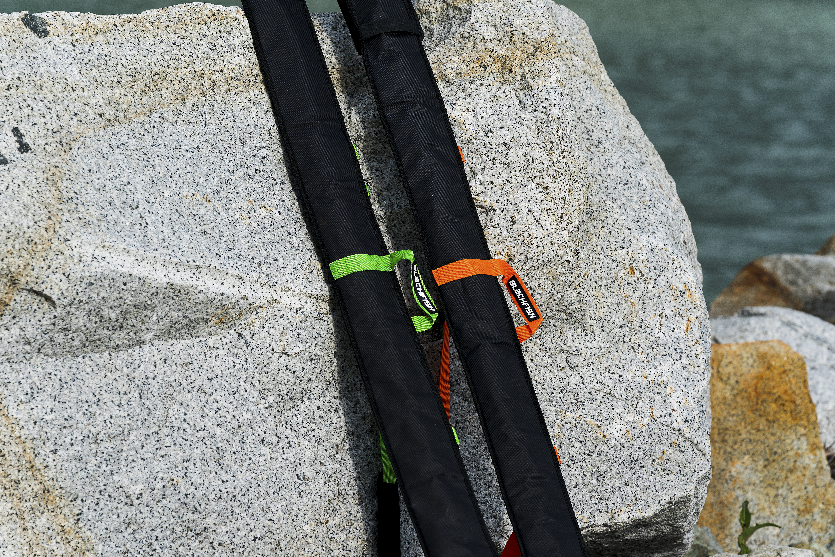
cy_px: 278
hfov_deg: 12.5
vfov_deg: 8.4
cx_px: 418
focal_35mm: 164
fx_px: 3804
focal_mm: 164
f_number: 7.1
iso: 160
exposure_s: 1/400
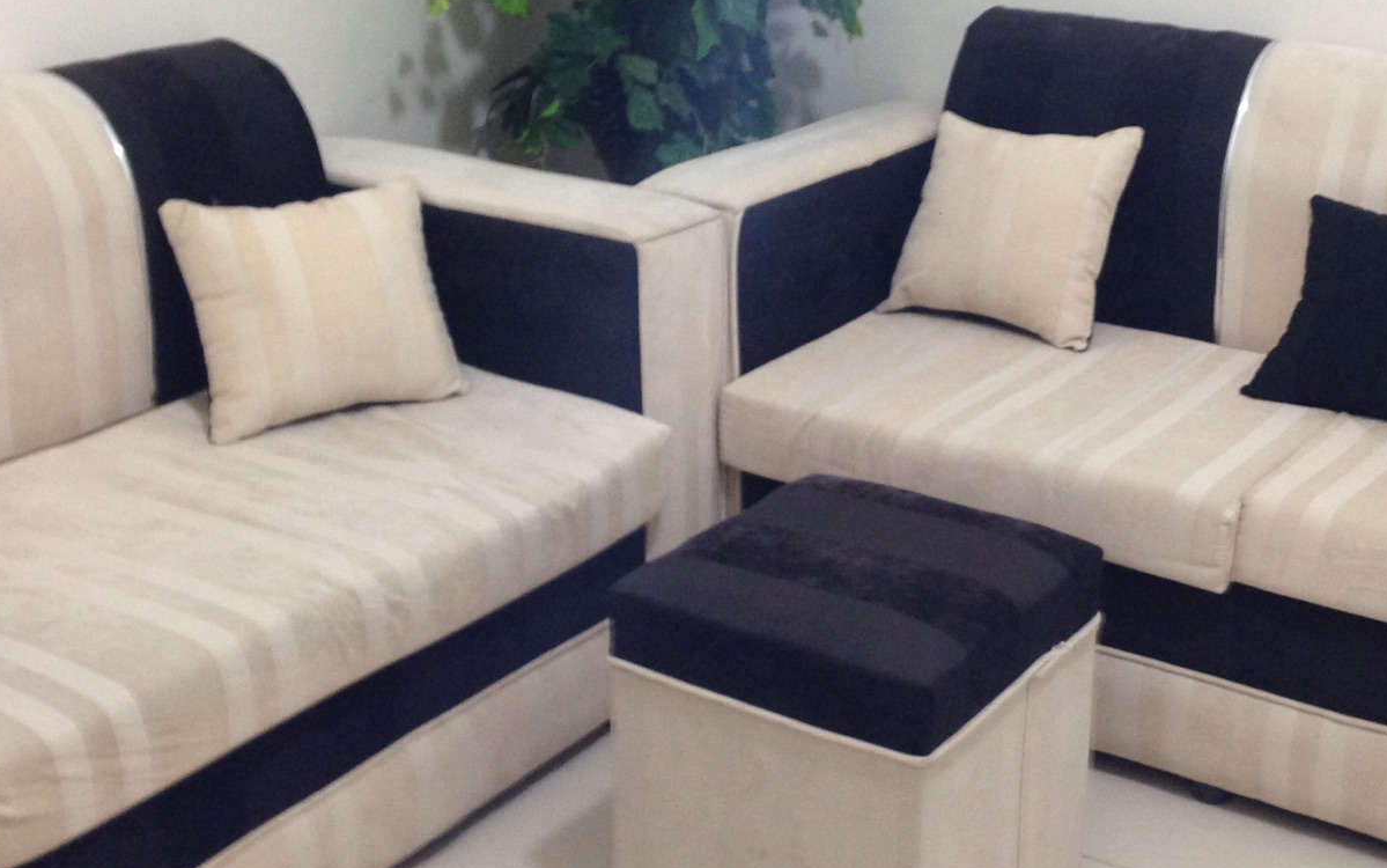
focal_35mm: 56
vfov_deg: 23.2
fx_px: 2117
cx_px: 819
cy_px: 419
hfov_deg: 36.2
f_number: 2.4
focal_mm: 4.12
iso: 125
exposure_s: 1/20
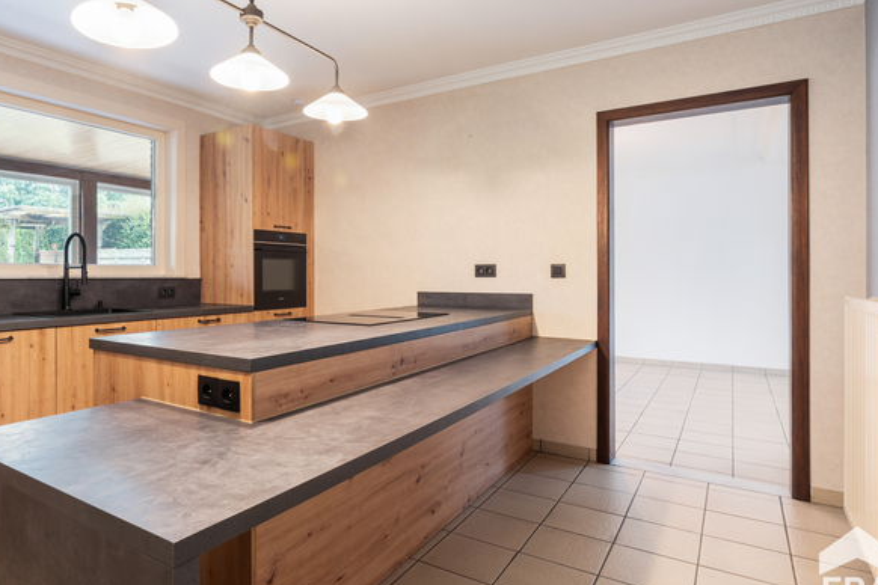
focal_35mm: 22
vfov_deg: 57.2
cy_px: 269
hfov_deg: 77.5
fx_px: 537
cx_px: 344
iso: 250
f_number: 11
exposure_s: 5
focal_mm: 16
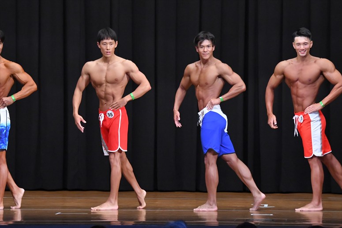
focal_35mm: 202
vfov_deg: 6.8
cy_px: 114
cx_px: 171
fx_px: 1918
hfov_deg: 10.2
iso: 8000
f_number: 5.6
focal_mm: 135
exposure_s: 1/400
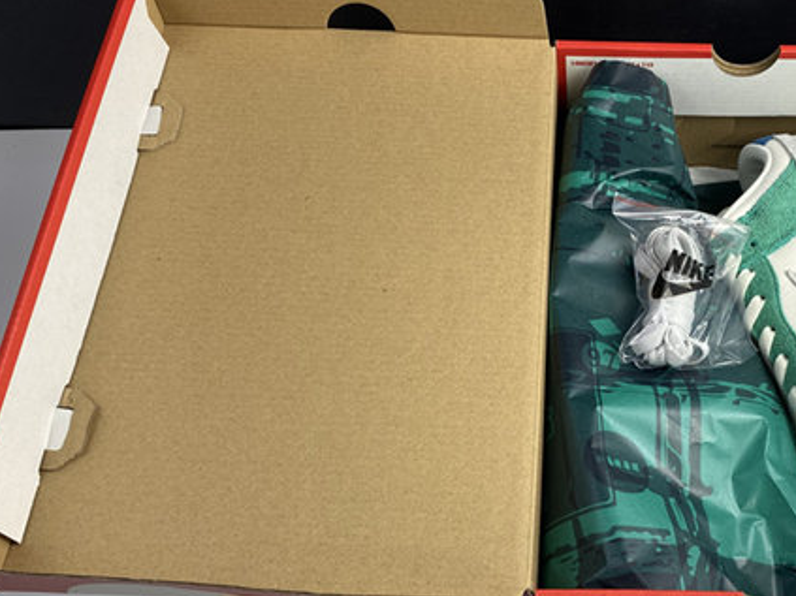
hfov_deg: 42.4
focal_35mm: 43
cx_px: 602
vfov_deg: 33.4
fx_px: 989
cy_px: 383
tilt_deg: -59.3
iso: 50
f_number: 1.8
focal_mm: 4.25
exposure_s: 1/100
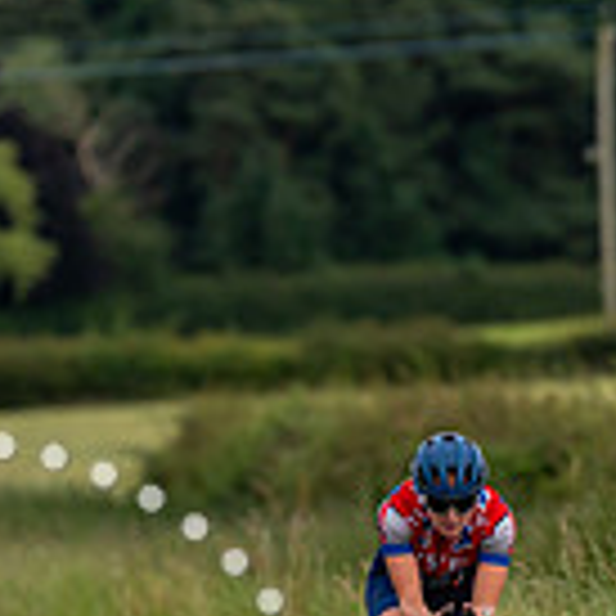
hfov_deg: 2.4
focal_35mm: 724
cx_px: 557
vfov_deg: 2.4
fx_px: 14576
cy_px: 562
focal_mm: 188
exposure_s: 1/800
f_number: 3.2
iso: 500
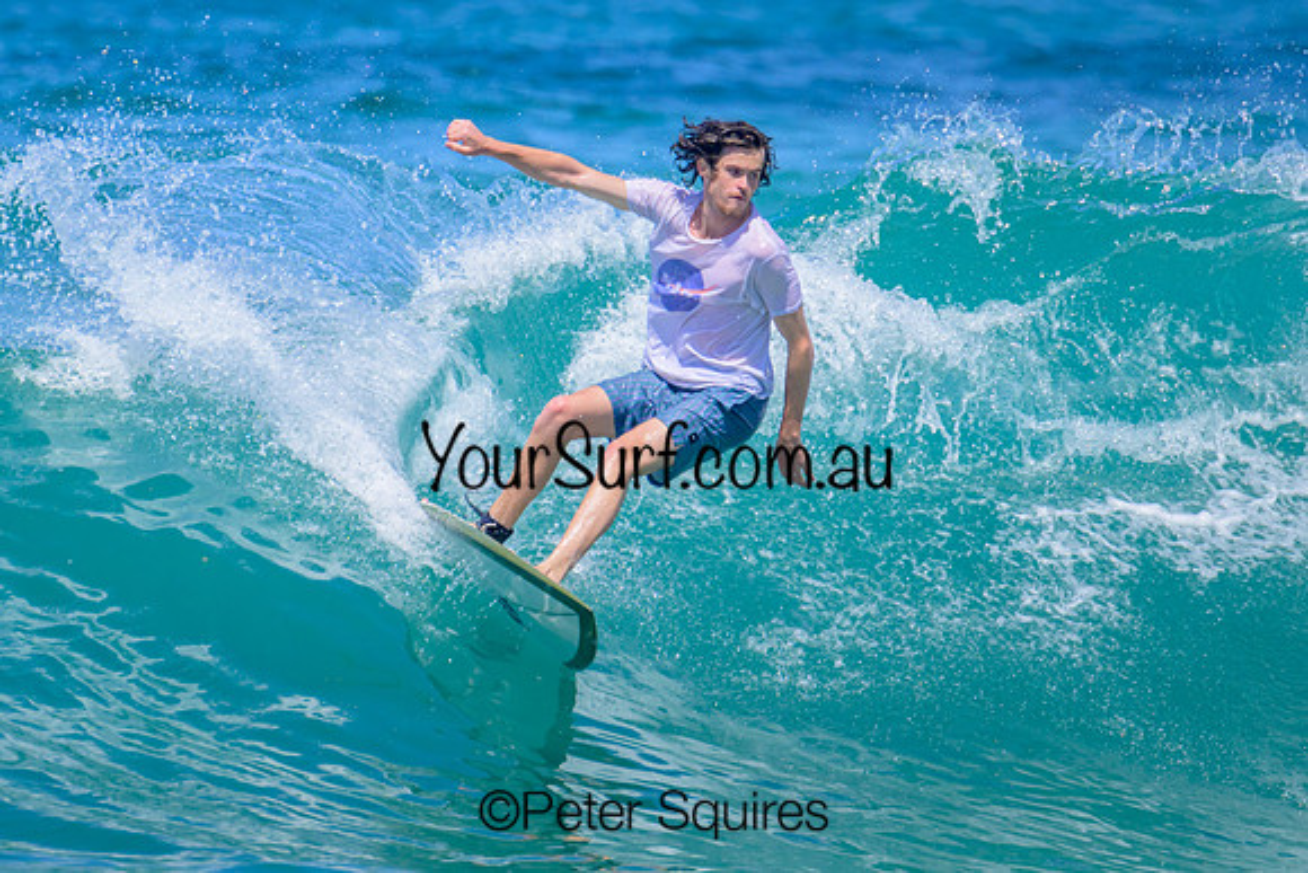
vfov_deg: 1.3
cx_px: 667
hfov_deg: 1.9
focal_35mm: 1088
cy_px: 335
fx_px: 39539
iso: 1000
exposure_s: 1/2000
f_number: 11
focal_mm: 800
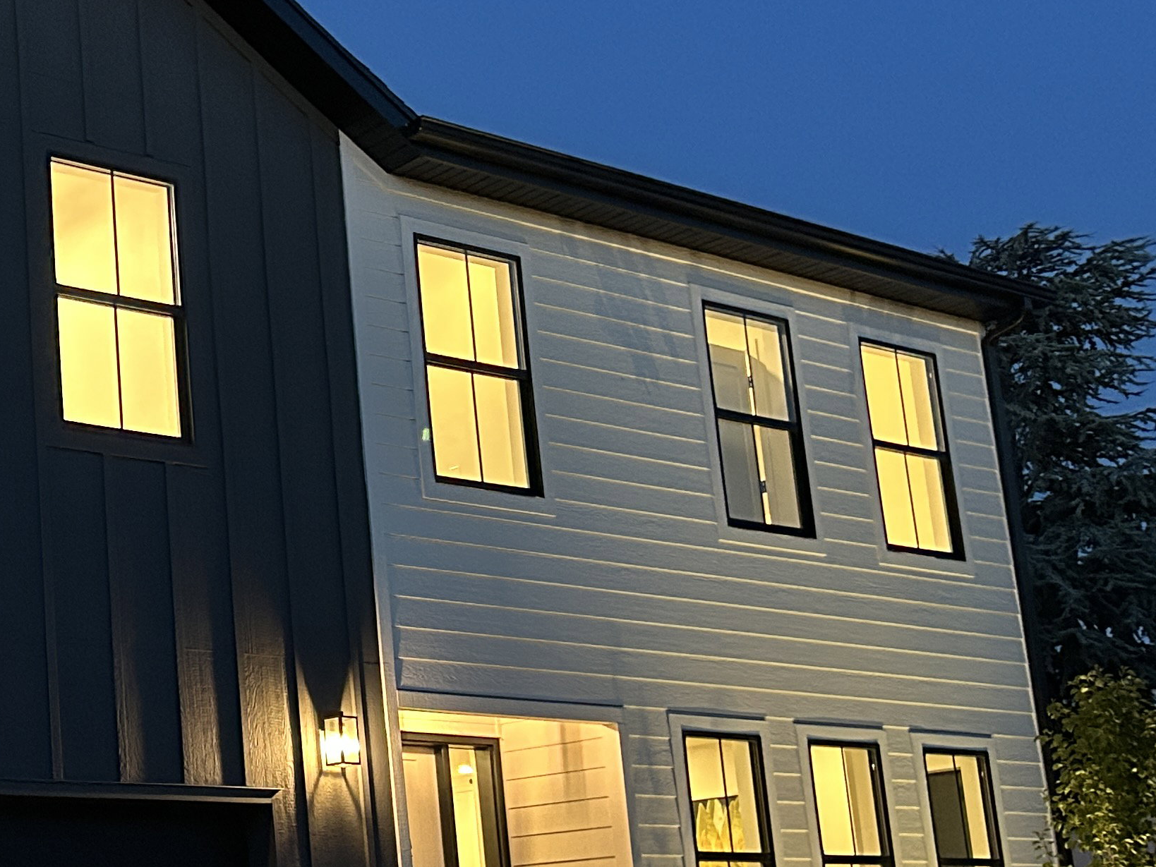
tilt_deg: +11.7
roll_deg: +2.1
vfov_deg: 22.8
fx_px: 2138
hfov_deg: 27.4
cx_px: -155
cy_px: 576
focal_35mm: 64
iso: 640
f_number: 1.5
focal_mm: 5.7
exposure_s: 1/40
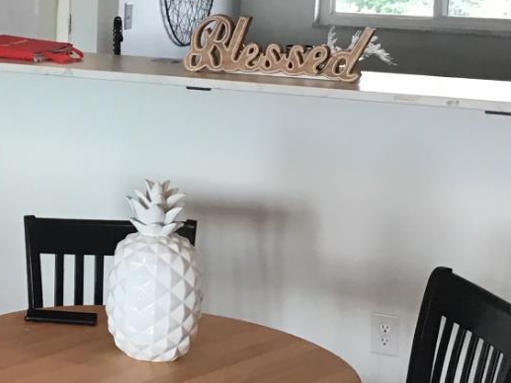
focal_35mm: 90
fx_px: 1329
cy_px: 83
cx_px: -45
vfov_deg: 16.3
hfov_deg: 20.8
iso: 50
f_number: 2.4
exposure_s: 1/30
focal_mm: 3.3
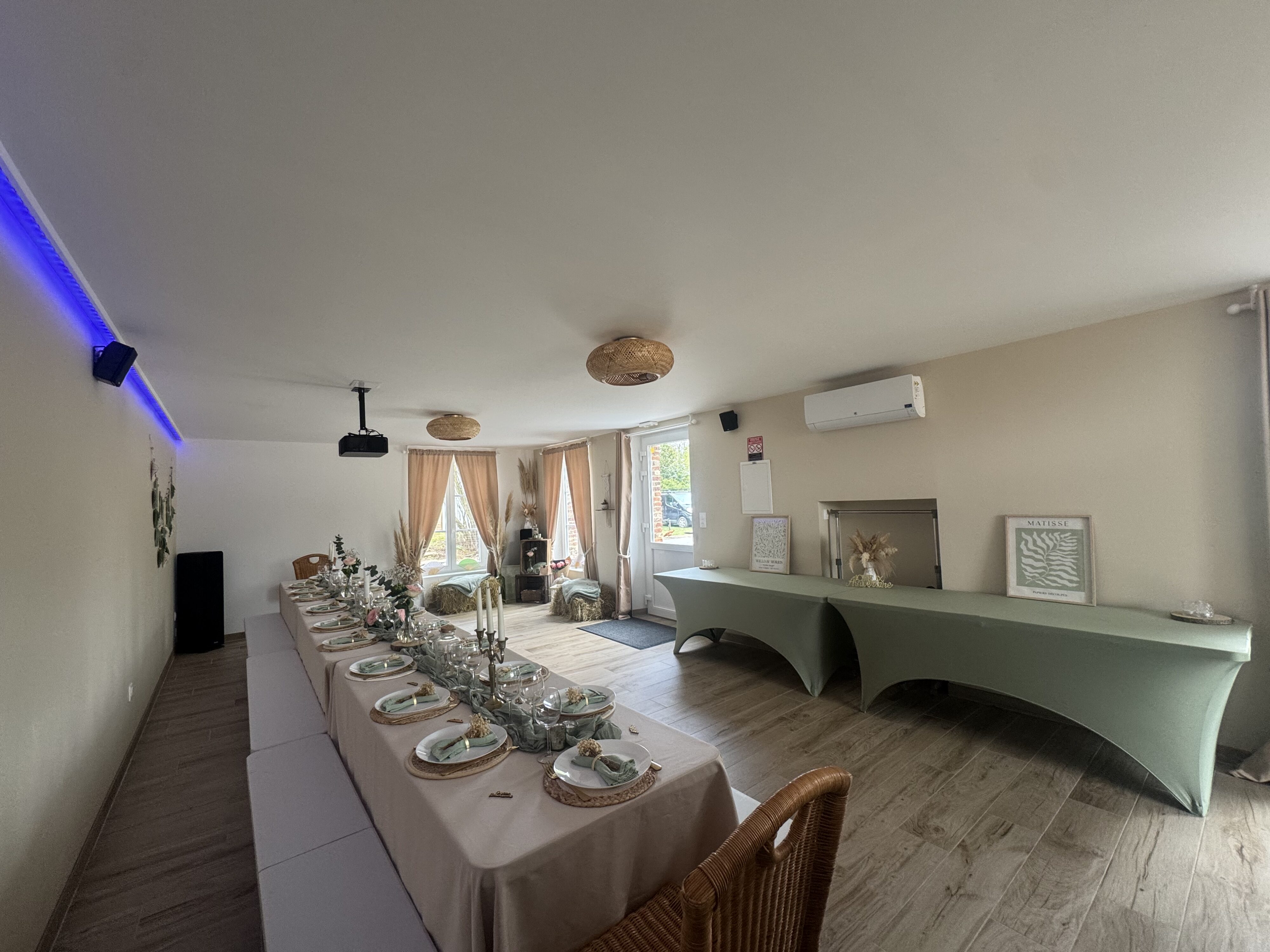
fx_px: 514
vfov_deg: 85.7
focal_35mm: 14
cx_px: 635
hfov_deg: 102.1
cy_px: 476
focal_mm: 2.22
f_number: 2.2
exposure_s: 1/100
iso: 160
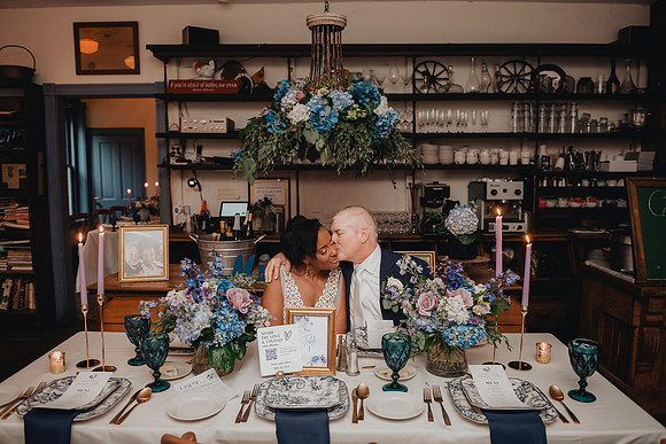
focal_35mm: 26
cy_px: 215
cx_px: 327
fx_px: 482
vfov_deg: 49.5
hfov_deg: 69.2
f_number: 2.8
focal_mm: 24
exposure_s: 1/125
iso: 1600
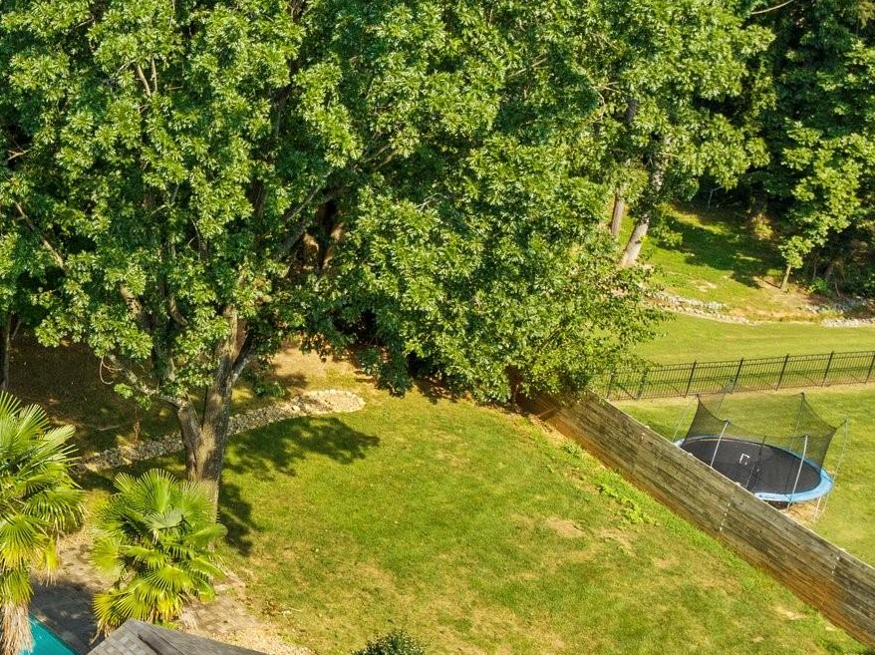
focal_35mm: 56
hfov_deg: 30.4
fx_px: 1414
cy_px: 496
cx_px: -113
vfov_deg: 25.7
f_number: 2.8
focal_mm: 12.29
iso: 100
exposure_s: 1/120
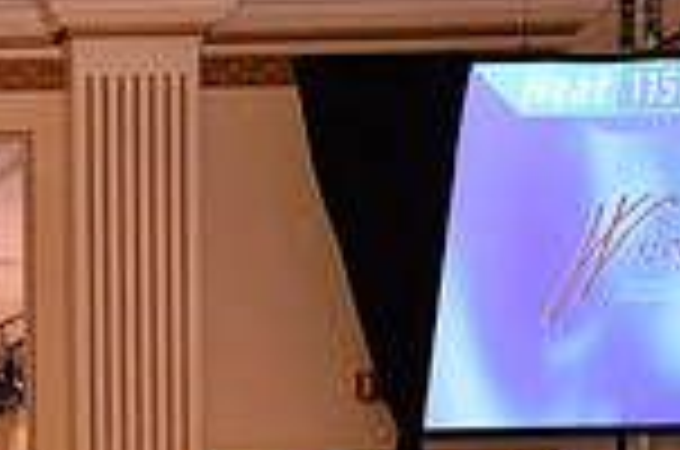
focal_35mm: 146
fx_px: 2752
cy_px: 740
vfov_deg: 9.0
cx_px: -387
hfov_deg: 13.2
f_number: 4
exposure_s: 1/250
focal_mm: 38
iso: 2000
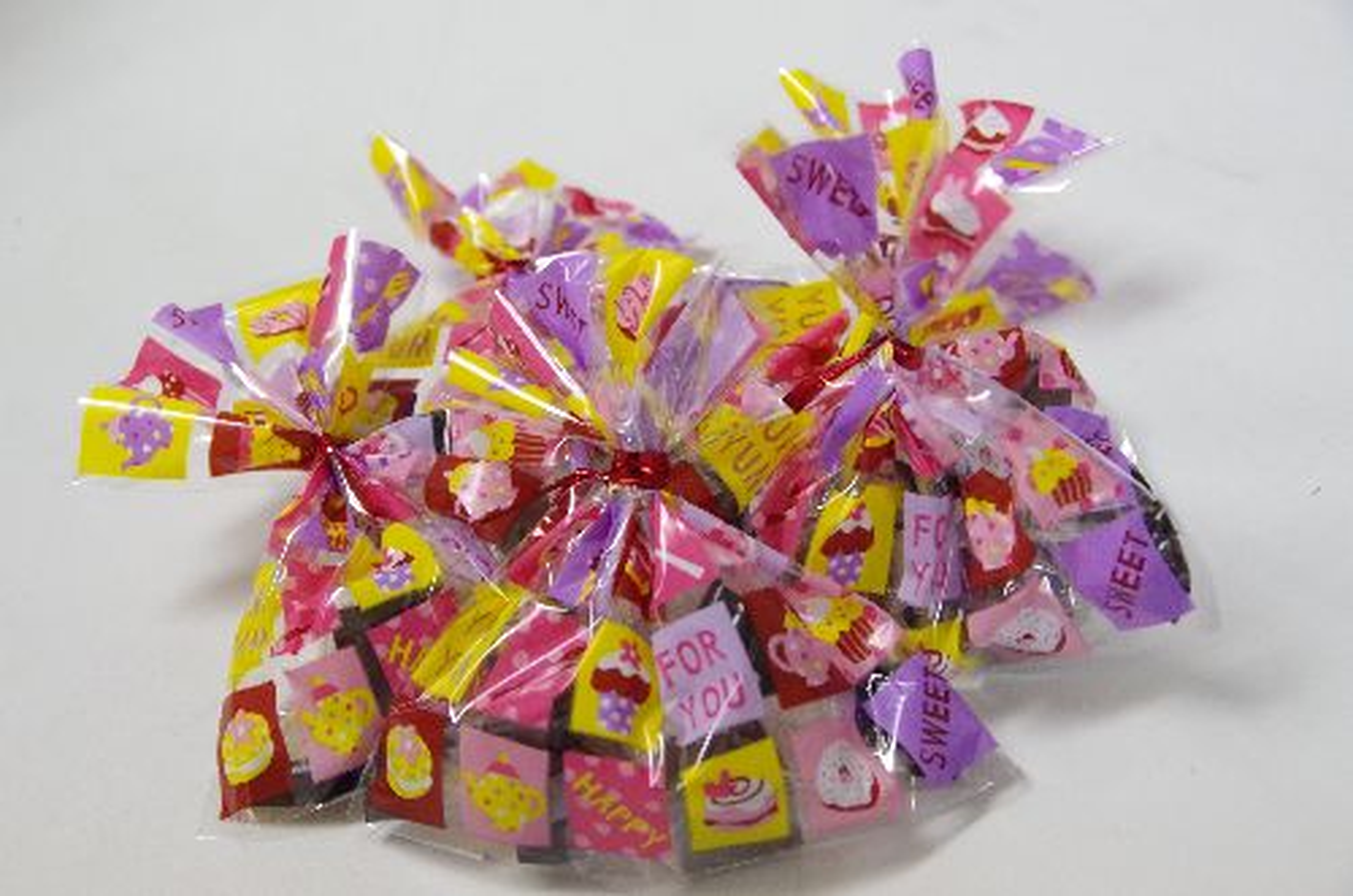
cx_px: 676
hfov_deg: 33.5
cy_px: 448
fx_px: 2250
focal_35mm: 60
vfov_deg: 22.5
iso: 3200
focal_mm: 40
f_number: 5.6
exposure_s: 1/100
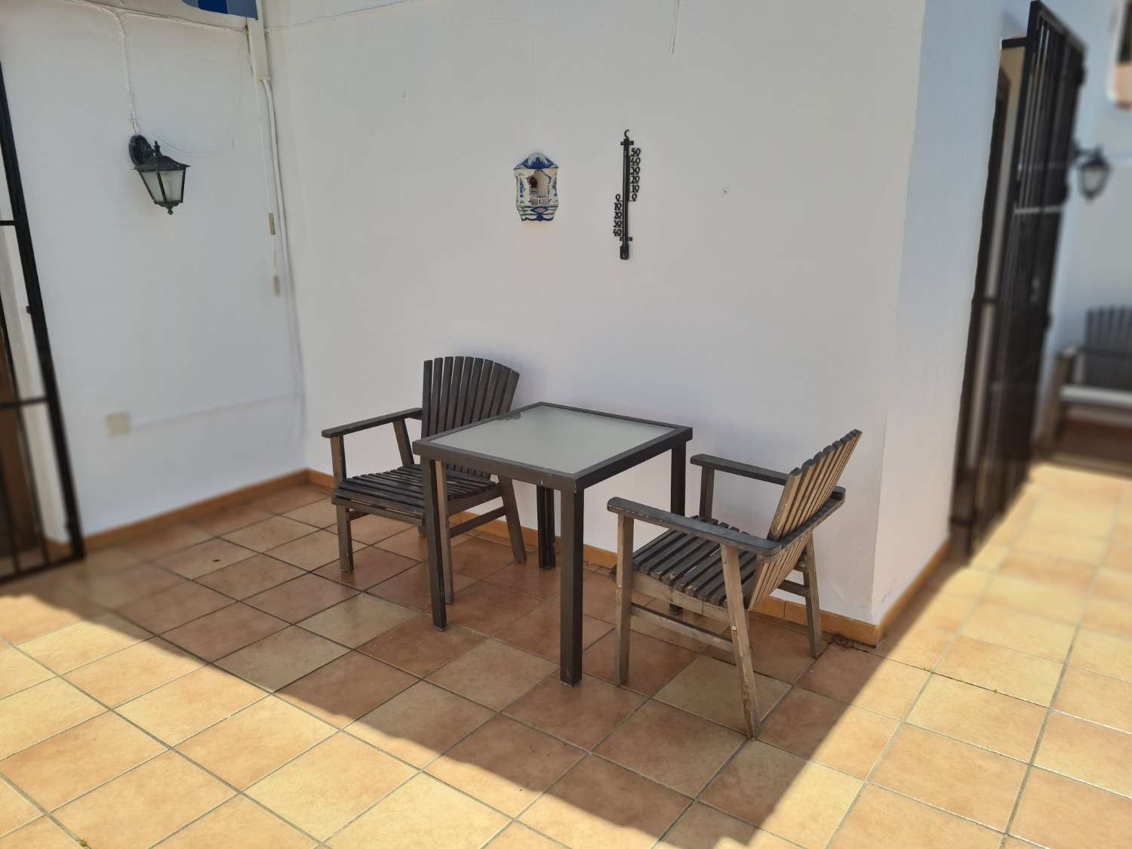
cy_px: 424
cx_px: 566
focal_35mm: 26
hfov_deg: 67.3
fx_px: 850
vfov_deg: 53.1
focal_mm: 5.4
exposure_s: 1/2792
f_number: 1.8
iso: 50
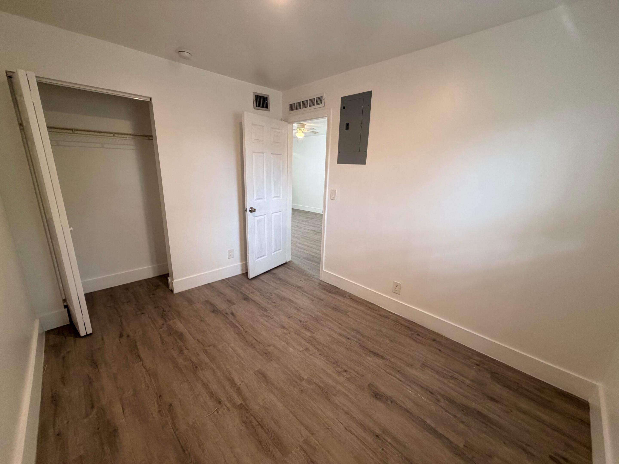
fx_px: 250
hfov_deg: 102.1
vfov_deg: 85.7
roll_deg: -1.0
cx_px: 310
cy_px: 232
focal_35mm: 14
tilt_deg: -14.9
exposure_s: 1/120
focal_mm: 2.22
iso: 320
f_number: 2.2
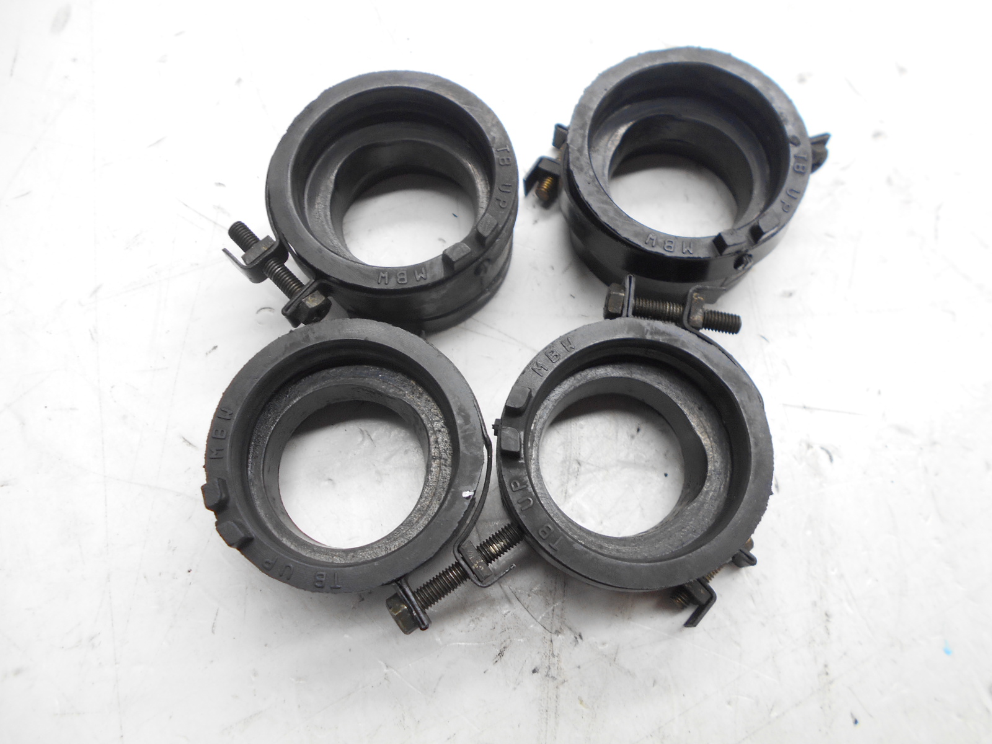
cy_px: 372
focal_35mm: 26
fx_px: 745
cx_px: 496
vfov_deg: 53.1
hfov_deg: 67.3
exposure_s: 1/30
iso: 110
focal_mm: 4.6
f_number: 3.2
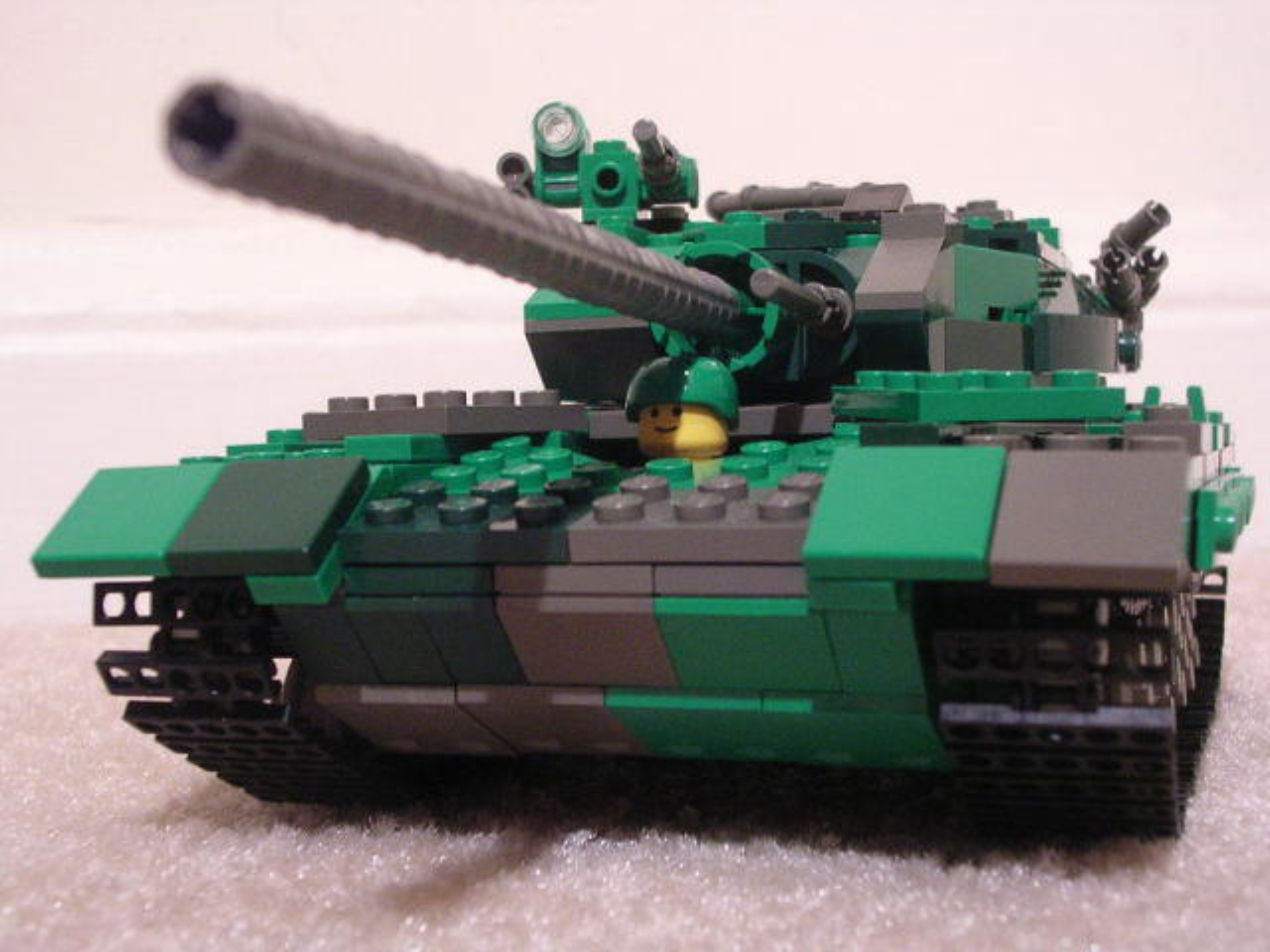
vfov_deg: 27.5
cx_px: 635
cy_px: 476
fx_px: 1944
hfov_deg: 36.2
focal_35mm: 53
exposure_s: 1/4
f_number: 3.2
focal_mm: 8
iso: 400
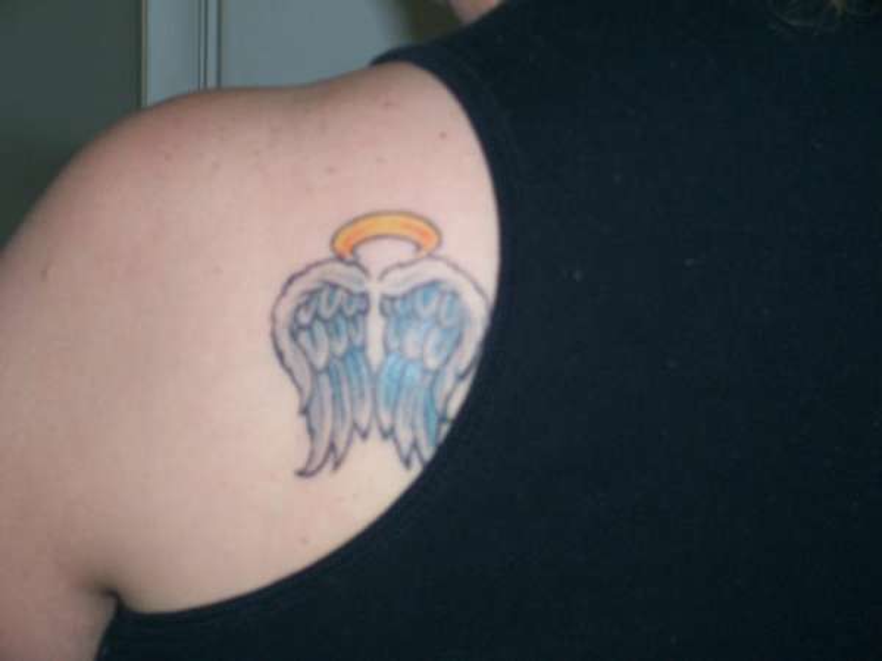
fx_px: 2599
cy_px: 330
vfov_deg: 14.5
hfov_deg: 19.3
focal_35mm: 102
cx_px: 441
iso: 140
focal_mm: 16.8
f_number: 4.6
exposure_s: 1/157
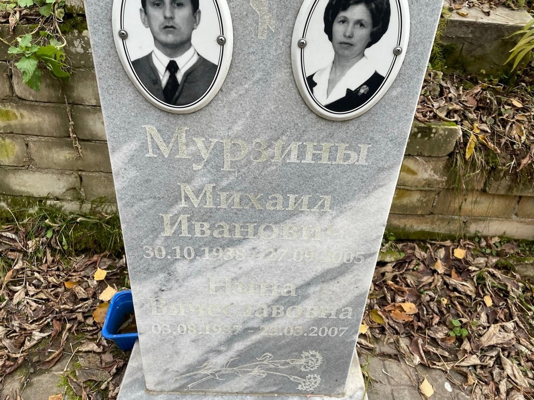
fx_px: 401
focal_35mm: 26
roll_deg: -2.2
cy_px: 200
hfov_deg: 67.3
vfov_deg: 53.1
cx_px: 267
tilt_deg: -28.1
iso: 32
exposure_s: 1/309
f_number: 1.6
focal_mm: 4.2
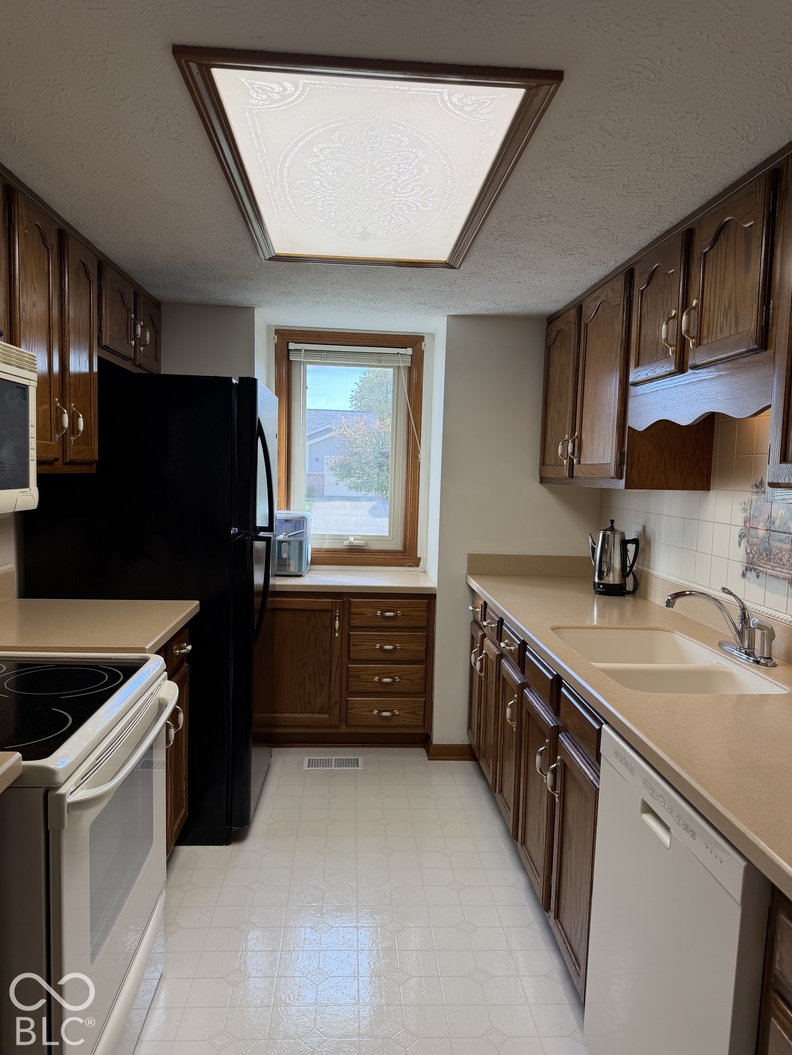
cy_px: 528
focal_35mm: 24
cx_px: 396
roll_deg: -1.9
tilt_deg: -4.2
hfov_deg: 56.8
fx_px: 732
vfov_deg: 71.6
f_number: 1.78
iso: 80
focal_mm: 6.76
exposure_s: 1/181
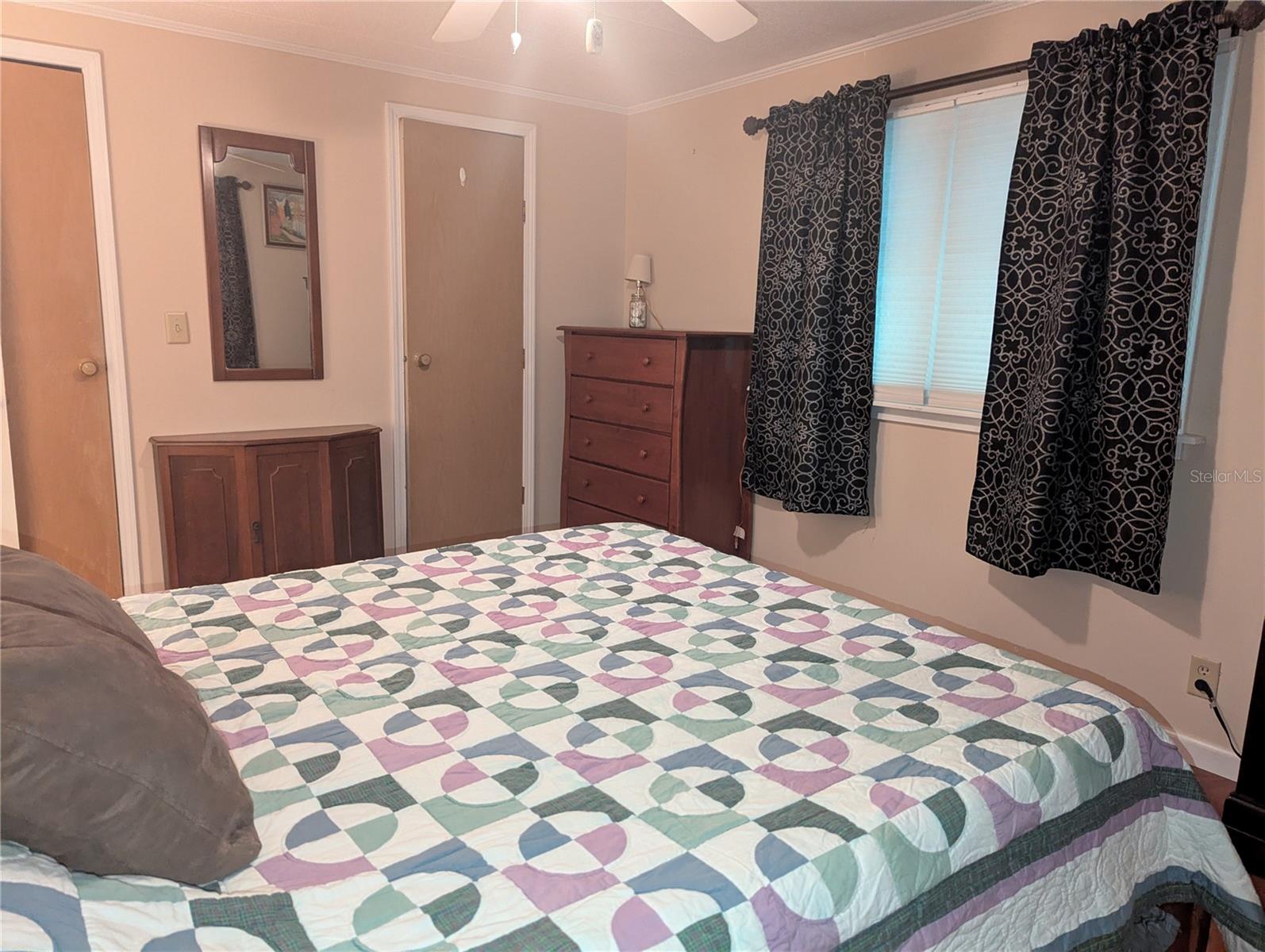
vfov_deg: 56.9
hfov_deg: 71.5
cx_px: 632
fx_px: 878
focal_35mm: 24
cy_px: 476
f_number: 1.85
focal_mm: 6.81
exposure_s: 1/120
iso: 3318
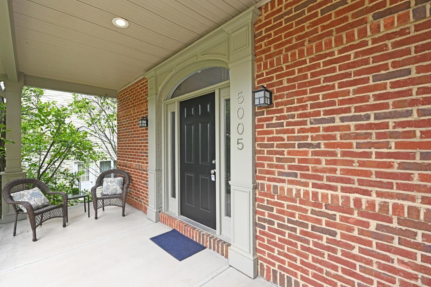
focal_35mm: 16
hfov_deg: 96.3
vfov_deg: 73.7
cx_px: 189
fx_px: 192
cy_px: 144
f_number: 5.6
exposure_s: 1/125
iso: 200
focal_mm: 14
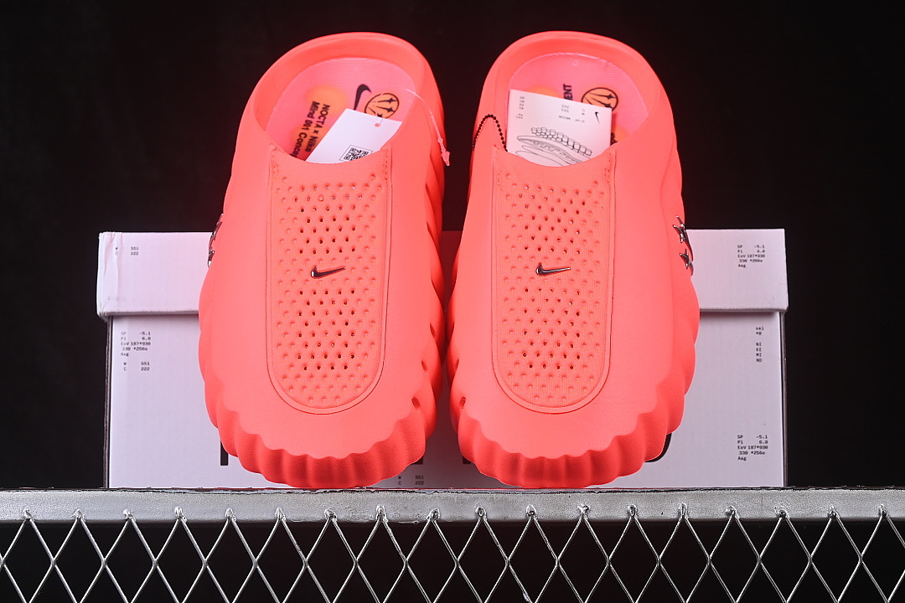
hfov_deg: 27.0
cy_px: 302
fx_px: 1885
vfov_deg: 18.2
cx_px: 452
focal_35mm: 75
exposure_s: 1/80
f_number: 8
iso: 160
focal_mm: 50
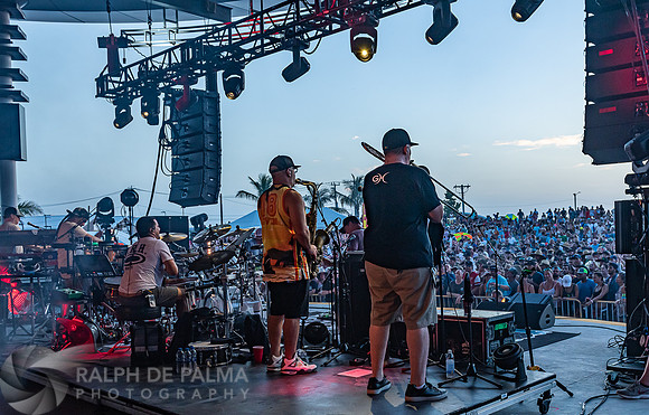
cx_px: 384
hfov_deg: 52.0
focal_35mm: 37
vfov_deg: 34.8
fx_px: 661
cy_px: 250
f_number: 5.6
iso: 800
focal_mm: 29
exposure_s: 1/160
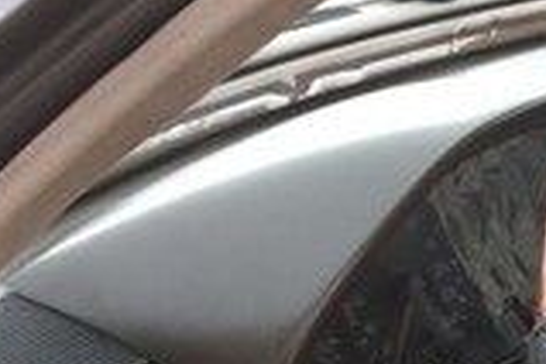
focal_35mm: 125
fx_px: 1896
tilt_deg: -28.4
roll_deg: -5.3
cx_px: 1006
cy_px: 651
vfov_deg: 10.3
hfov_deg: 14.3
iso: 32
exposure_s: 1/100
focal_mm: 4.15
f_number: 2.2
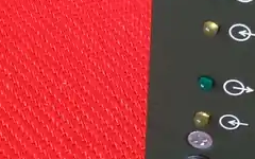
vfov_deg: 8.5
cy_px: -6
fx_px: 1070
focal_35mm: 154
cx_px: 277
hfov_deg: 13.3
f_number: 2.4
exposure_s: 1/17
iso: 125
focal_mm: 4.28
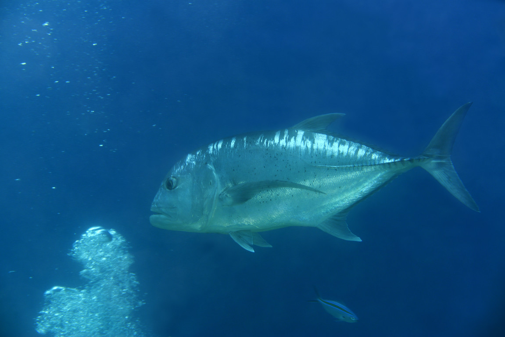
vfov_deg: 13.0
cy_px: 168
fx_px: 1473
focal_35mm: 105
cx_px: 252
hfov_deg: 19.5
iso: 100
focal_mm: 105
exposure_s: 1/160
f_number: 8
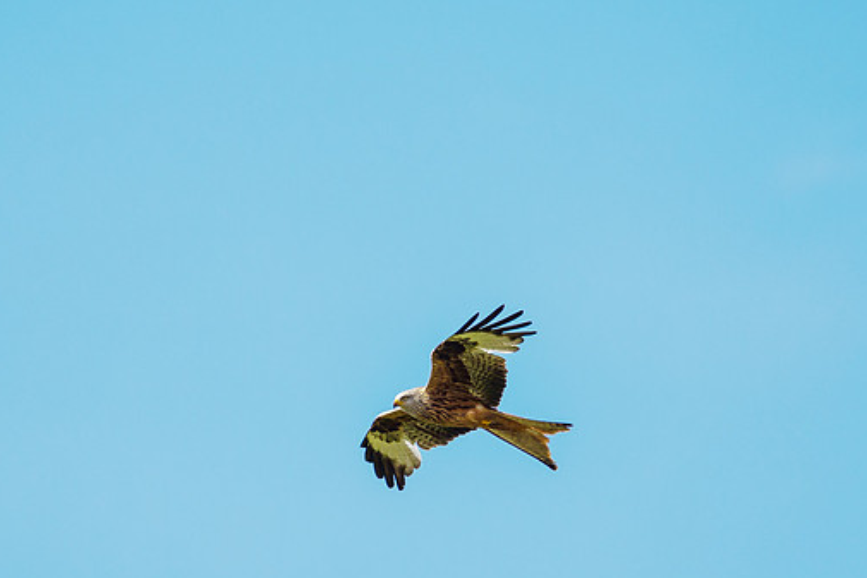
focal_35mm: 1045
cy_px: 314
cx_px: 342
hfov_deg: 2.0
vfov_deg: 1.3
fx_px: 25173
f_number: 4
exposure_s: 1/1250
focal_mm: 300
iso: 800
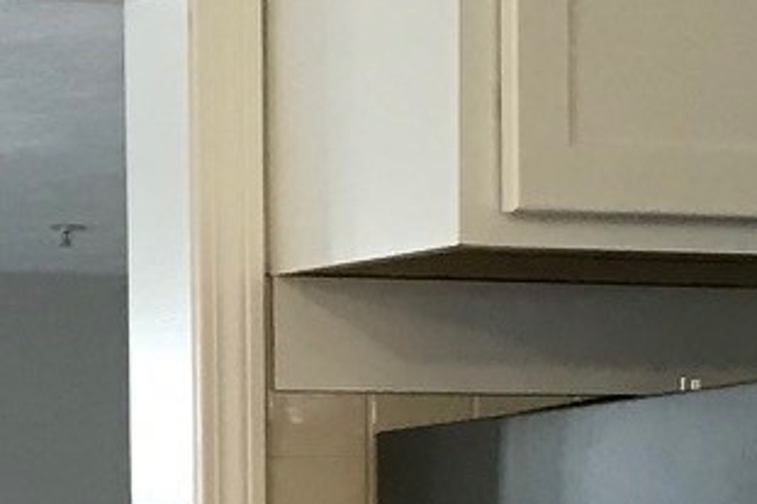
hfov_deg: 10.9
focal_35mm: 189
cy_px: 898
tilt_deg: -3.2
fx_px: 3972
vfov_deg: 7.1
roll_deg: +0.2
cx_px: 195
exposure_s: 1/30
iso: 40
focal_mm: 3.99
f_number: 1.8
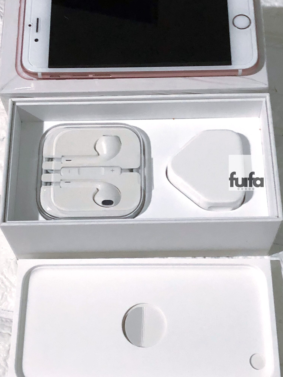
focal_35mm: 37
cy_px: 173
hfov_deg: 38.7
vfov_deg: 50.1
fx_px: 403
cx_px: 143
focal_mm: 4.15
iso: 100
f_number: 2.2
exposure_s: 1/4
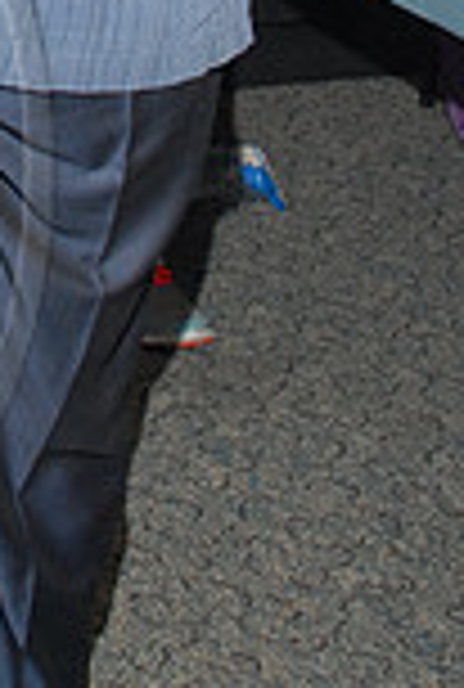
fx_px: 2842
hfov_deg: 9.0
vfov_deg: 12.5
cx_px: -282
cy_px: -598
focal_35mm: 148
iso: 500
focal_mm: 26
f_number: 5.6
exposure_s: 1/125
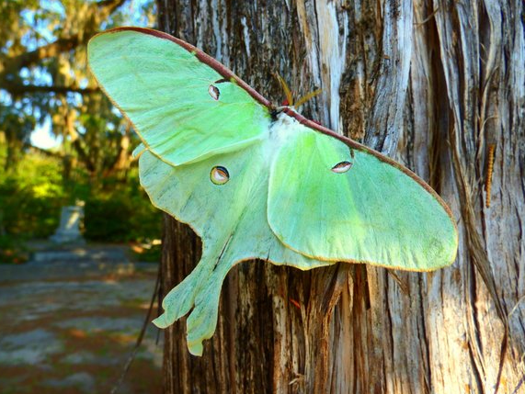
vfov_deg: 63.5
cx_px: 264
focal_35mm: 21
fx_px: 319
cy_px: 192
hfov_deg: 79.0
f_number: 3.5
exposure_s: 1/200
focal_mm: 3.58
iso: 100
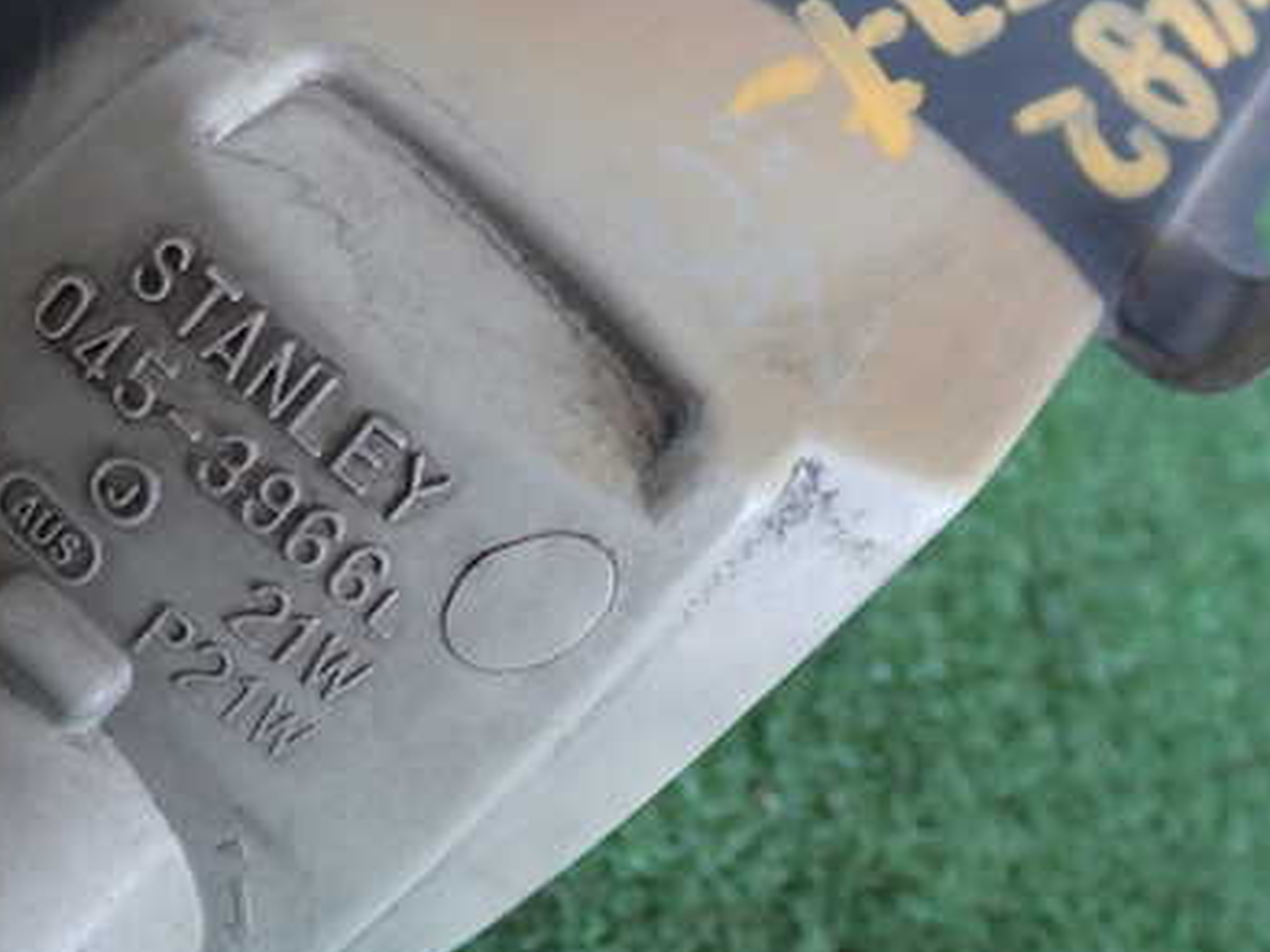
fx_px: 1798
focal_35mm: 49
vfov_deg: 29.6
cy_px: 408
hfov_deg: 38.4
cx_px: 411
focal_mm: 5.79
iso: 200
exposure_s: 1/50
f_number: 2.4
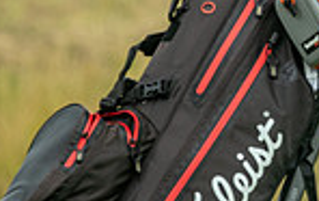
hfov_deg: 1.1
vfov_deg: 0.7
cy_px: -235
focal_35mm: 1920
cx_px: 587
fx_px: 16717
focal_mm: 300
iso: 200
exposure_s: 1/1000
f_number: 4
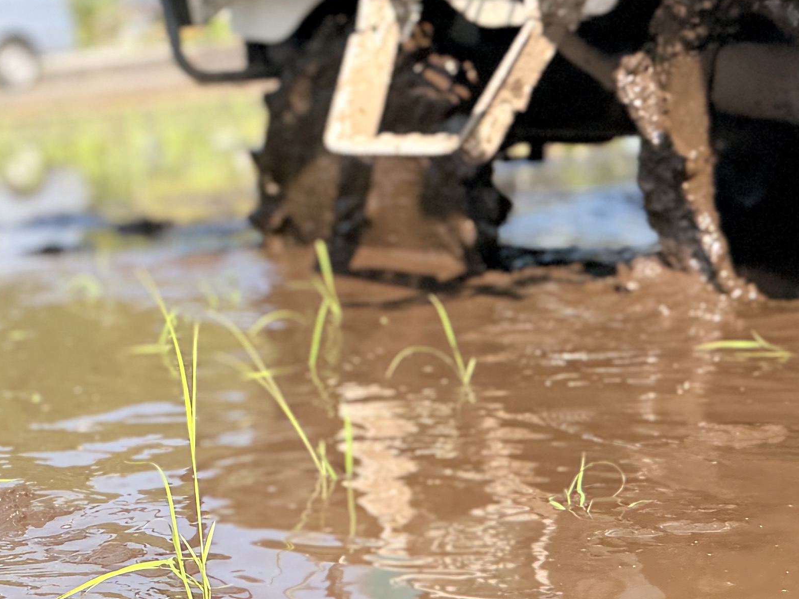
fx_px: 2008
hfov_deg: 21.8
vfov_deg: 16.8
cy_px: 479
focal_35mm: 87
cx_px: 26
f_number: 1.78
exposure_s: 1/1855
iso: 80
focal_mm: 6.76
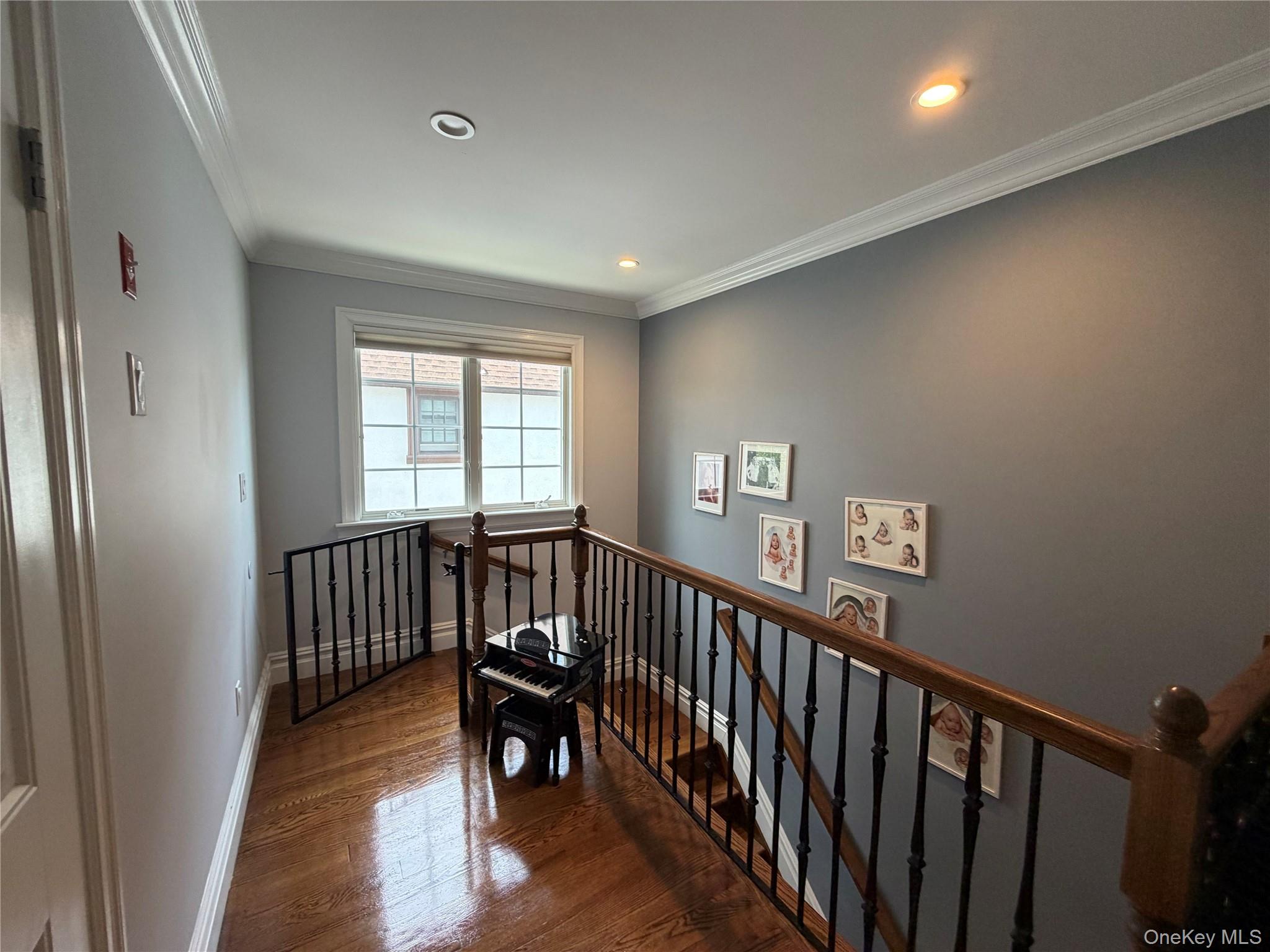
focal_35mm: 14
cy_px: 476
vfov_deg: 85.7
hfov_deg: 102.1
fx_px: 514
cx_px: 635
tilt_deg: -6.3
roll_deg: -0.7
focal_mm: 2.22
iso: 200
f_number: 2.2
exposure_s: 1/60
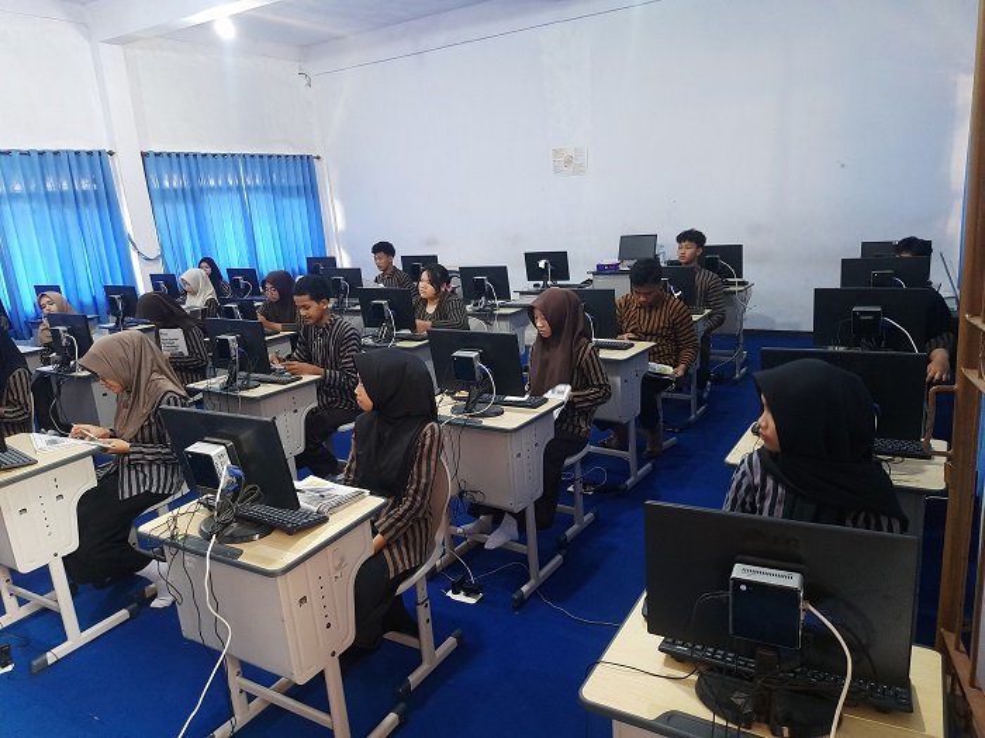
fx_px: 683
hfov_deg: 71.6
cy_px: 369
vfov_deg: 56.8
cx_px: 492
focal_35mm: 24
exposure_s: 1/25
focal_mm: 5.23
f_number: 1.8
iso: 400
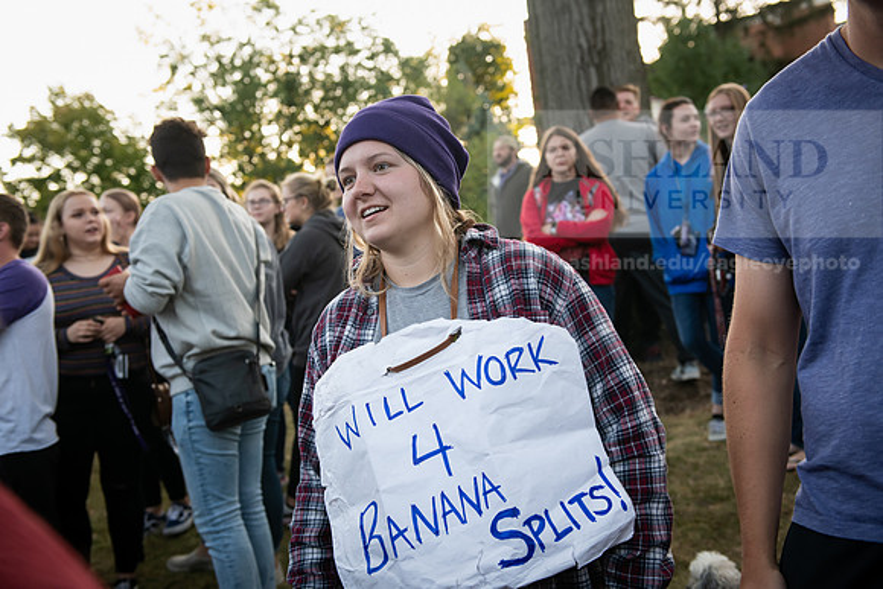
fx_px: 1030
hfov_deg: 46.4
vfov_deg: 31.9
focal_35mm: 42
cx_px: 442
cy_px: 294
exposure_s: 1/320
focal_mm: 42
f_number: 4
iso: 640
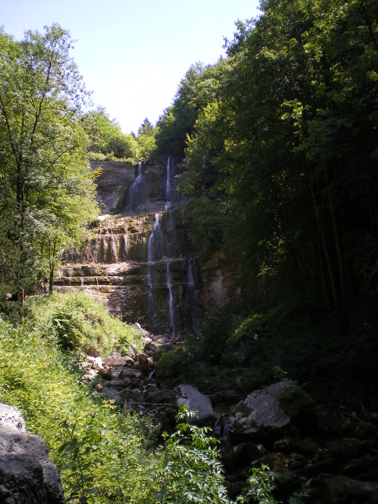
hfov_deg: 37.7
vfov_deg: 49.0
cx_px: 189
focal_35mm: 38
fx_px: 553
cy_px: 252
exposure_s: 1/160
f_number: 3.1
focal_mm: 6.3
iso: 64
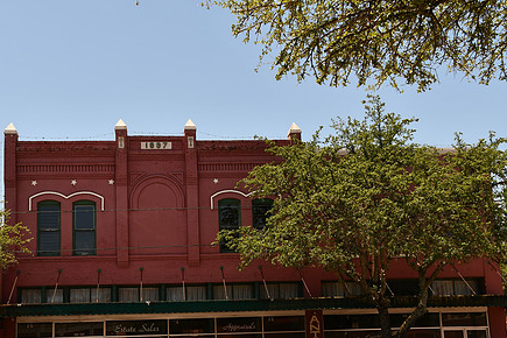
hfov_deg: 38.1
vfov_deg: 25.9
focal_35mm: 52
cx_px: 212
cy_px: 216
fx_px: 732
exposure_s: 1/125
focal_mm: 26
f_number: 9
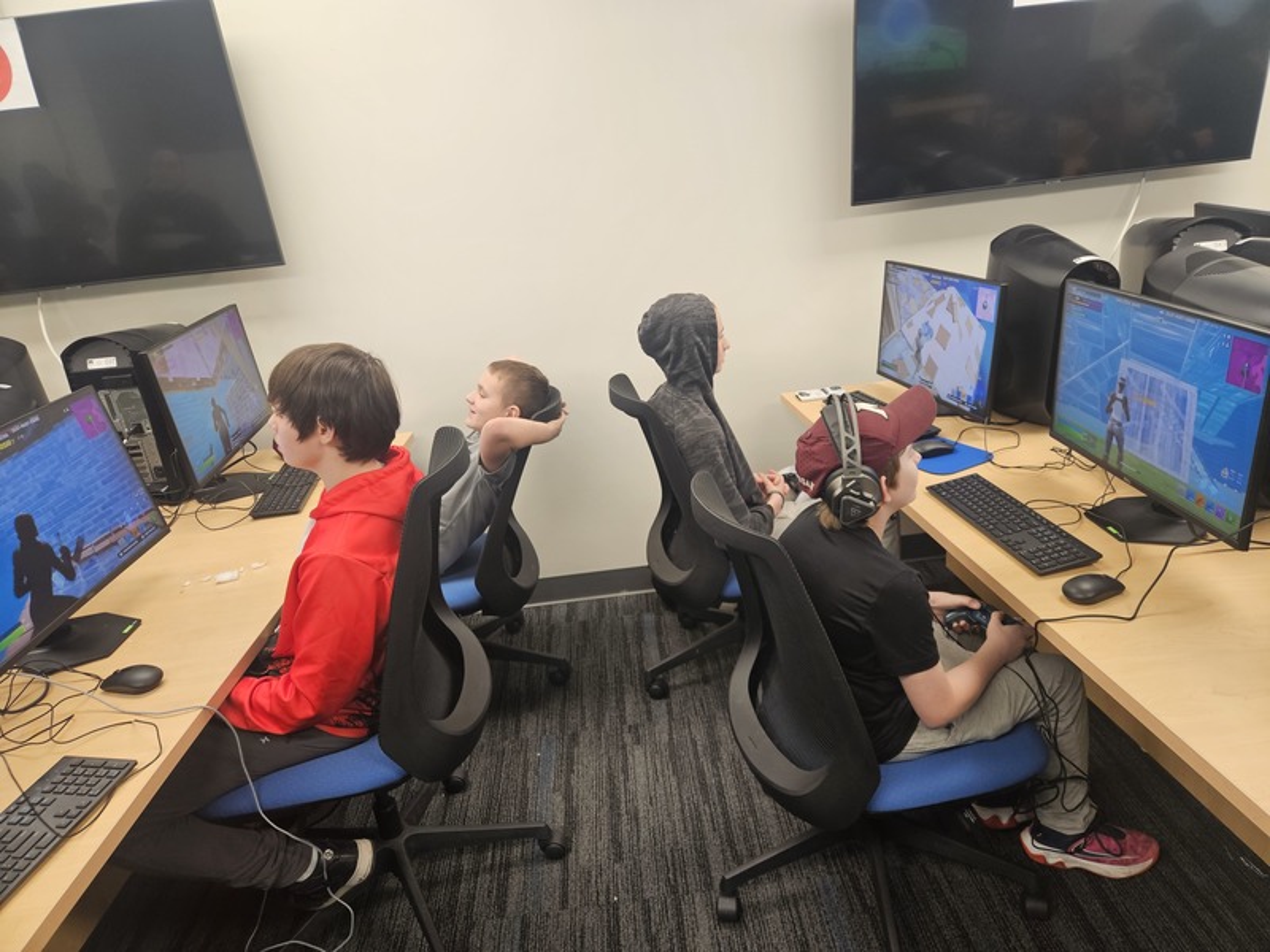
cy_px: 476
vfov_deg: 58.9
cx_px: 635
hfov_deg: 73.9
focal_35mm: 23
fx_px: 844
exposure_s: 1/120
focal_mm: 5.4
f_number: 1.8
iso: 160
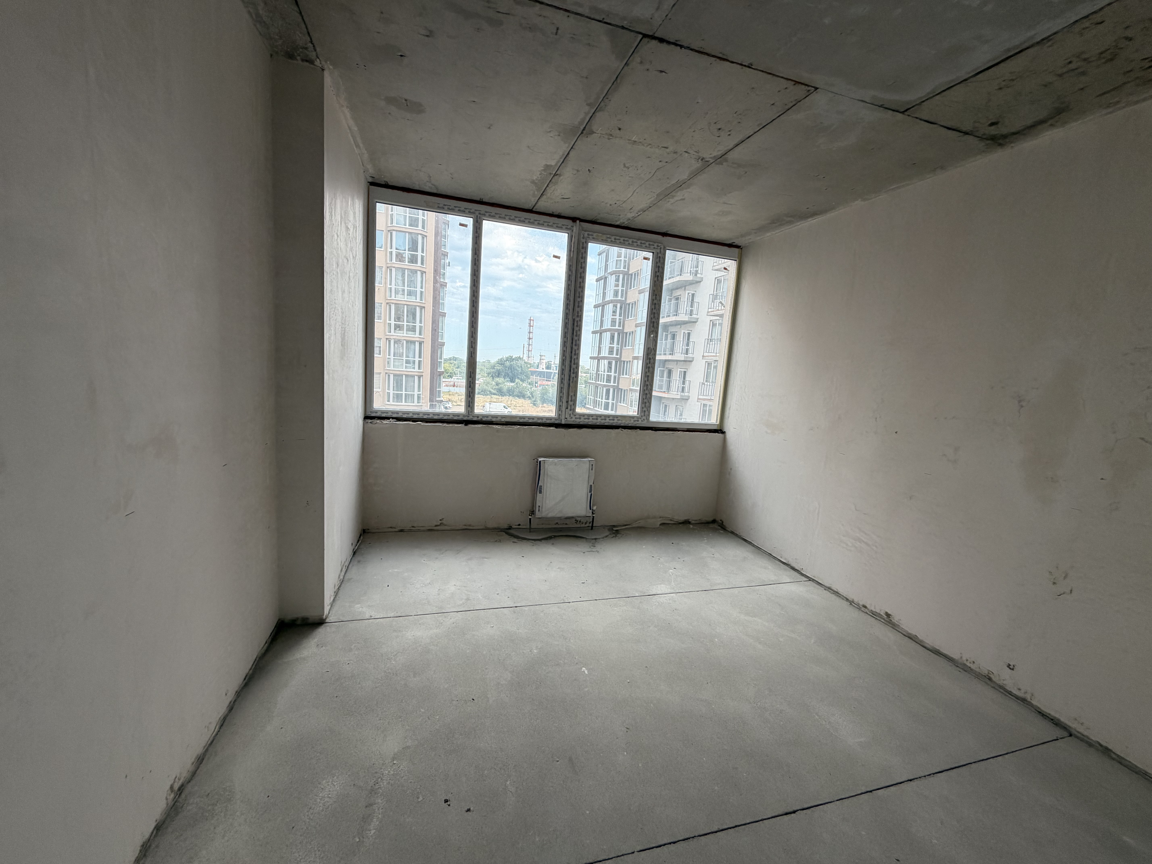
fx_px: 466
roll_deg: -3.9
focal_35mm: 14
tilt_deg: -8.6
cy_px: 432
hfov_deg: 102.1
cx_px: 576
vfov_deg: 85.7
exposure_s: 1/121
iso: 80
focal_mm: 2.22
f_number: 2.2
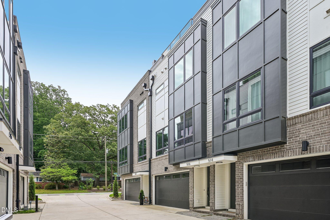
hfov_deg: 78.6
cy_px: 110
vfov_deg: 57.2
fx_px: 202
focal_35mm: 22
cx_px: 165
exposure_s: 1/160
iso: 200
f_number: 9
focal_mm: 22
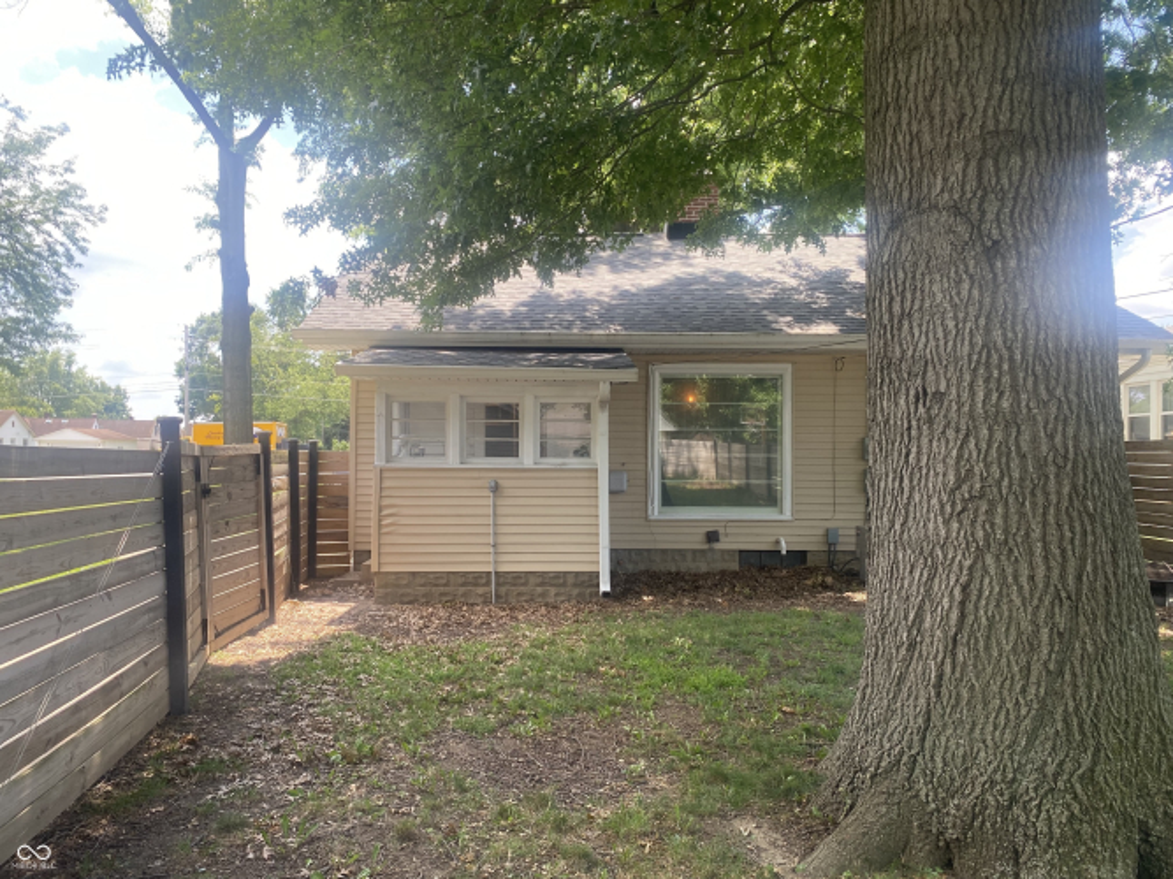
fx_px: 881
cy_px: 440
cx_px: 586
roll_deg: -0.8
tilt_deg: -1.2
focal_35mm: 26
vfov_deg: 53.0
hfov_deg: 67.3
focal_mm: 4.25
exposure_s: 1/367
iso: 32
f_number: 1.8
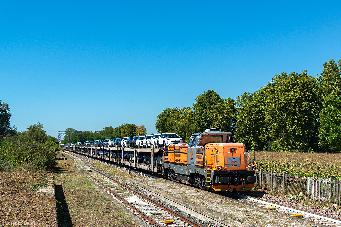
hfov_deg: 39.6
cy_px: 114
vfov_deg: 27.0
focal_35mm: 50
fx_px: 474
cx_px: 170
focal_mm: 50
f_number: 6.3
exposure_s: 1/1000
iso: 250
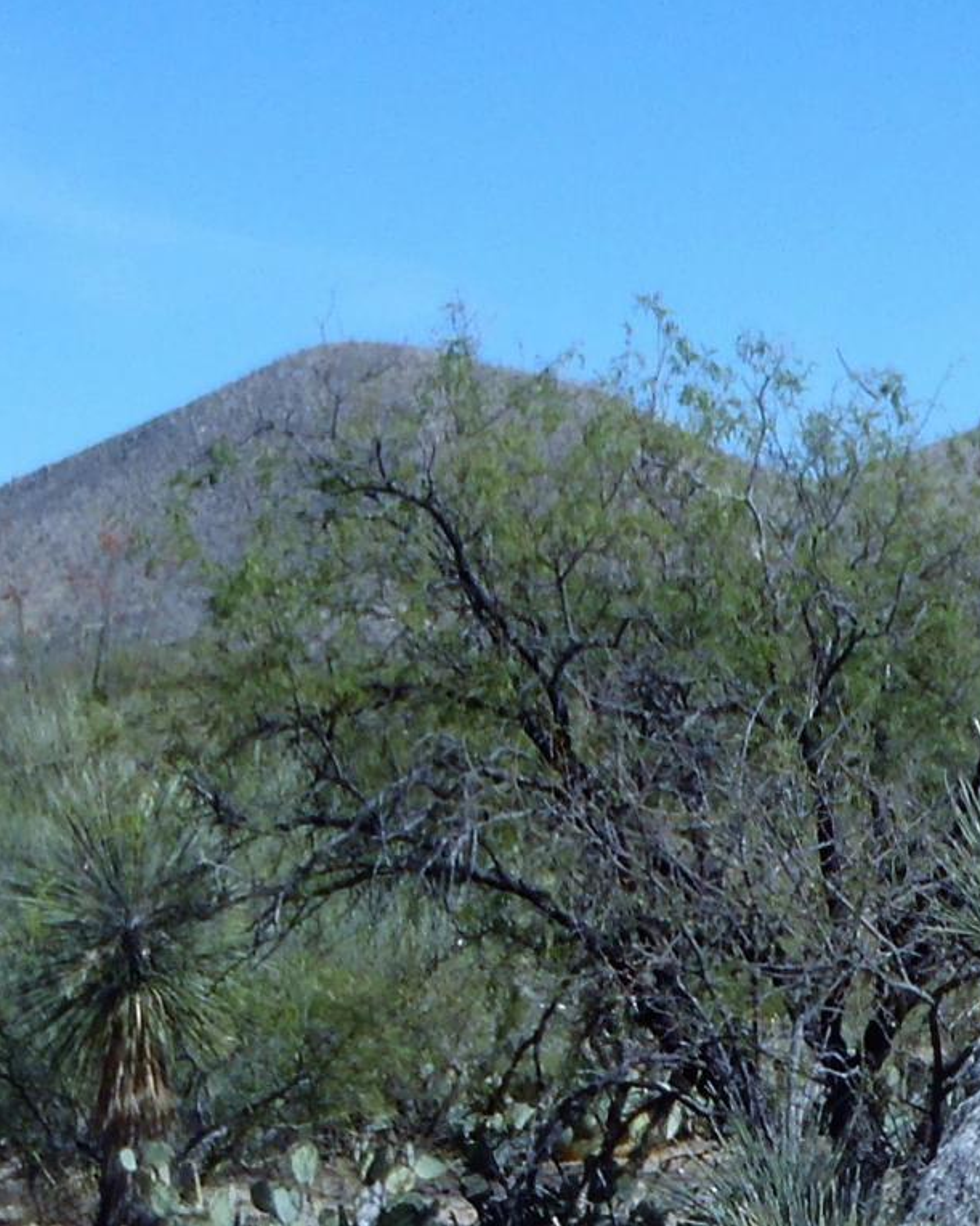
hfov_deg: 9.3
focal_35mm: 161
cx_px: 1607
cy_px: 209
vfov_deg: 11.9
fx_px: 5838
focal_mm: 7.57
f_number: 5
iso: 64
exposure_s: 1/400
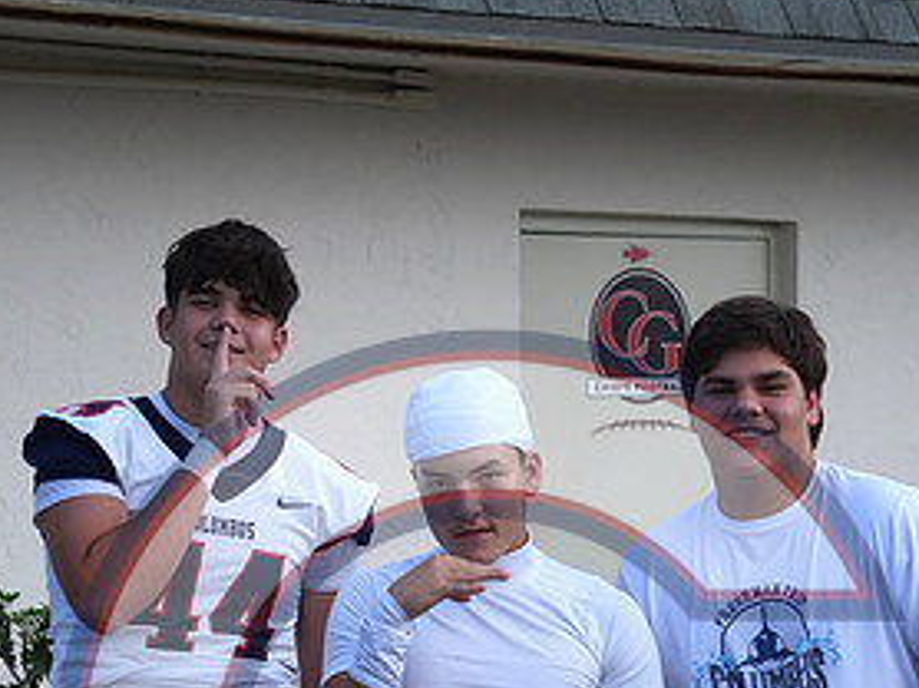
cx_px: 481
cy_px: 698
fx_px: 3787
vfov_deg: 10.3
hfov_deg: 13.8
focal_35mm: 143
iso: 320
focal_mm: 61
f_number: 4.5
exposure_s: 1/1000
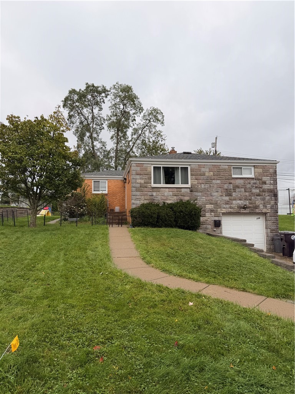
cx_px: 148
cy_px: 197
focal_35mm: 24
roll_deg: +0.8
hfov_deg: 56.8
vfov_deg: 71.6
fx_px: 273
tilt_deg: +5.0
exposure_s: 1/1437
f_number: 1.78
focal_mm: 6.76
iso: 80
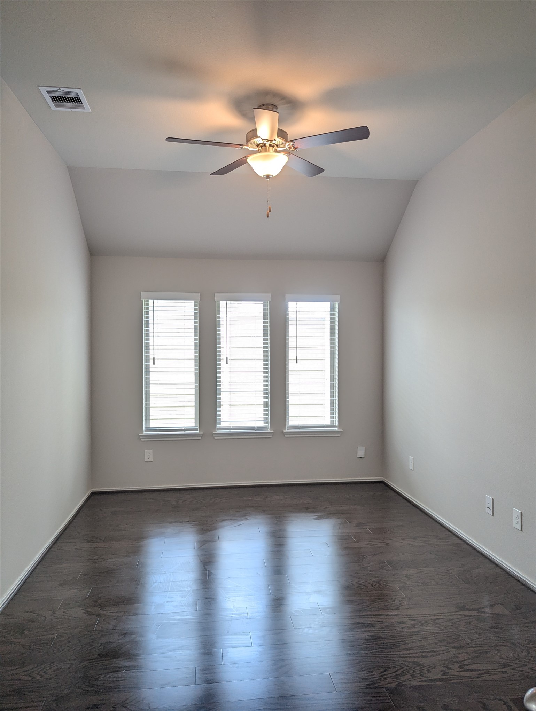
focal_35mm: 24
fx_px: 494
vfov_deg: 71.5
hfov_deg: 57.0
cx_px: 268
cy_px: 356
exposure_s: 1/120
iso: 109
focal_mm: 6.81
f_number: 1.85
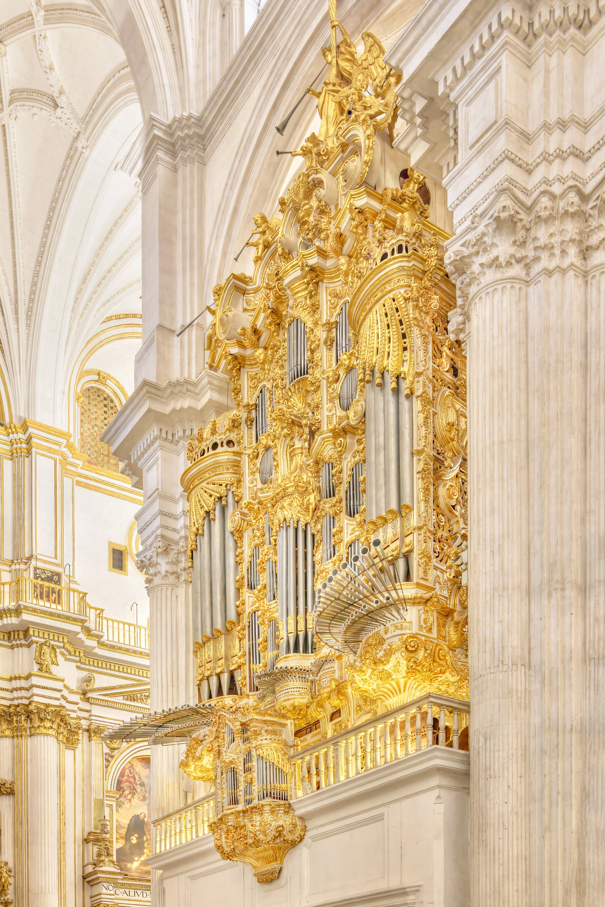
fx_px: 1008
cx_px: 302
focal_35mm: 40
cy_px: 454
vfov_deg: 48.5
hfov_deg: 33.4
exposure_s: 1/30
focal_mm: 40
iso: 1250
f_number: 6.3
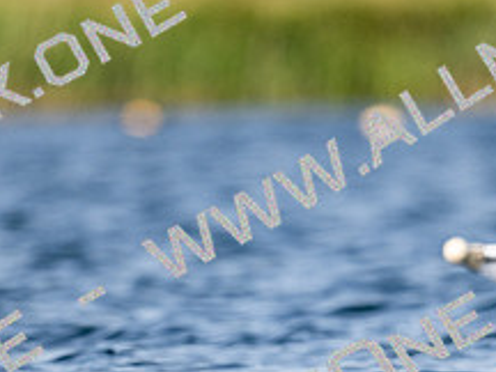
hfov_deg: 1.3
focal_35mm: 1550
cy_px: 285
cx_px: 425
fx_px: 22209
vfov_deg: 1.0
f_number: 4.5
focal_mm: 400
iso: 180
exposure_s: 1/2500
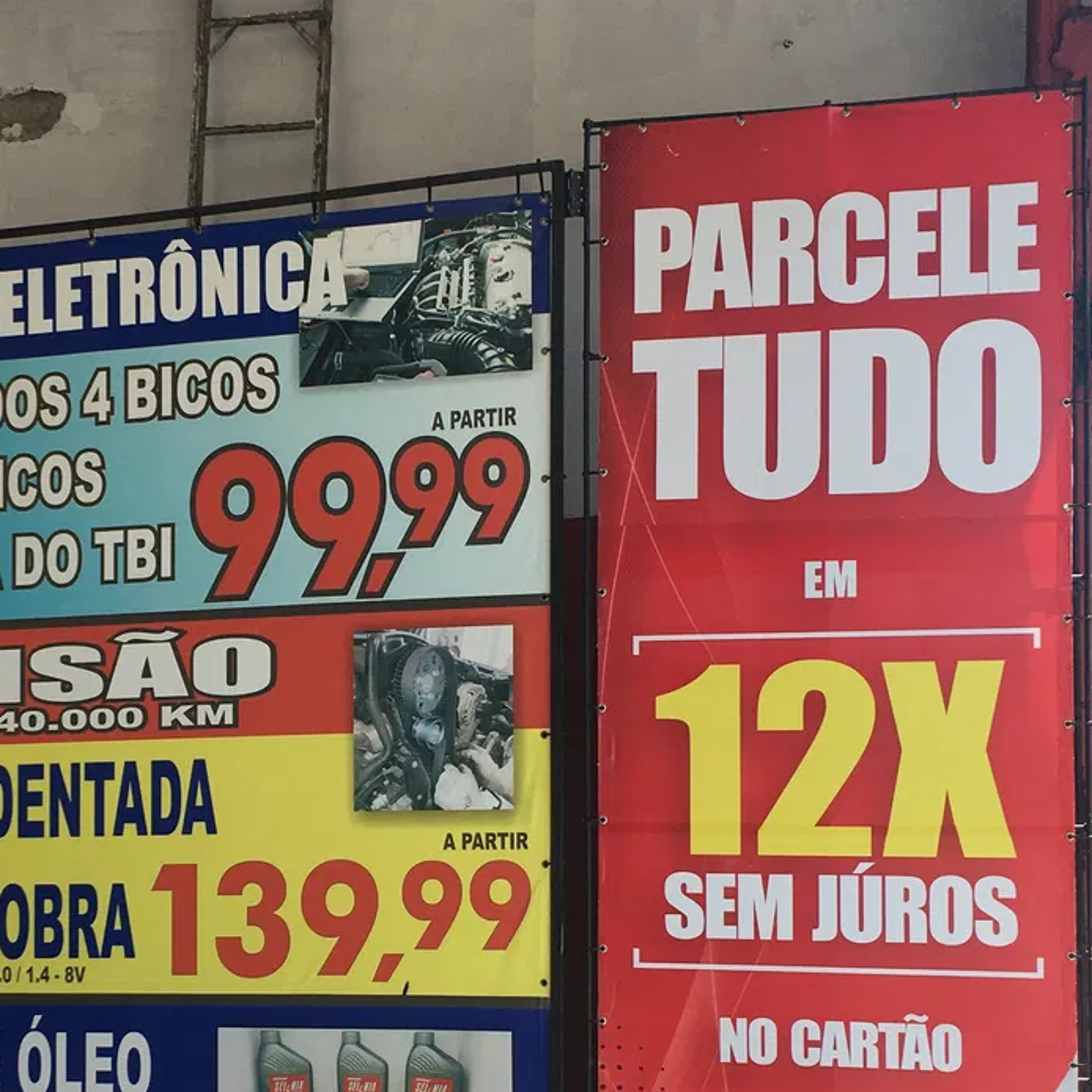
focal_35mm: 63
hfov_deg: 27.0
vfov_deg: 27.1
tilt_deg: +3.9
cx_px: 286
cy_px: 737
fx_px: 2248
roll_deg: -1.0
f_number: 2.2
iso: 25
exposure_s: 1/366
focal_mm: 4.15
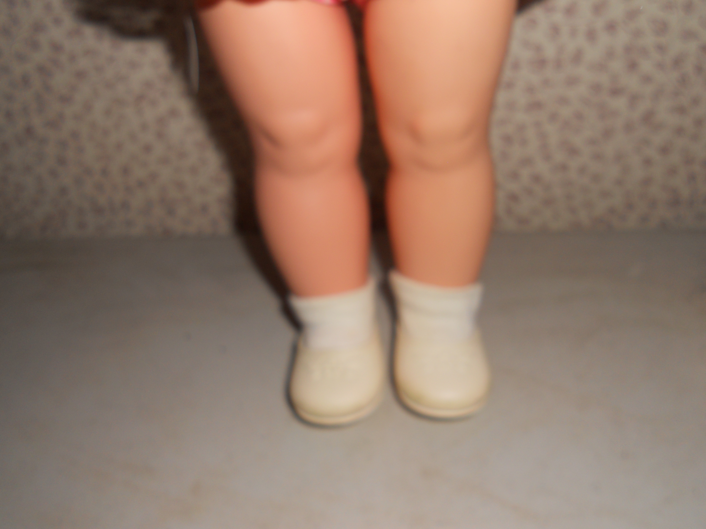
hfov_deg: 56.8
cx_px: 353
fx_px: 653
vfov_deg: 44.2
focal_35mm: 32
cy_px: 264
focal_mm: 5.8
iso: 80
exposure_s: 1/25
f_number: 8.8
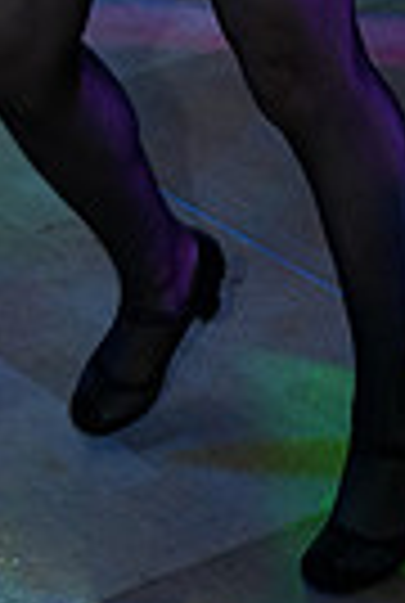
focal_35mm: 164
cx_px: -34
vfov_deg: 11.8
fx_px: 2753
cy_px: -369
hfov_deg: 8.4
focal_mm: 38
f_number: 4.5
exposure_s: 1/250
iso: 2000
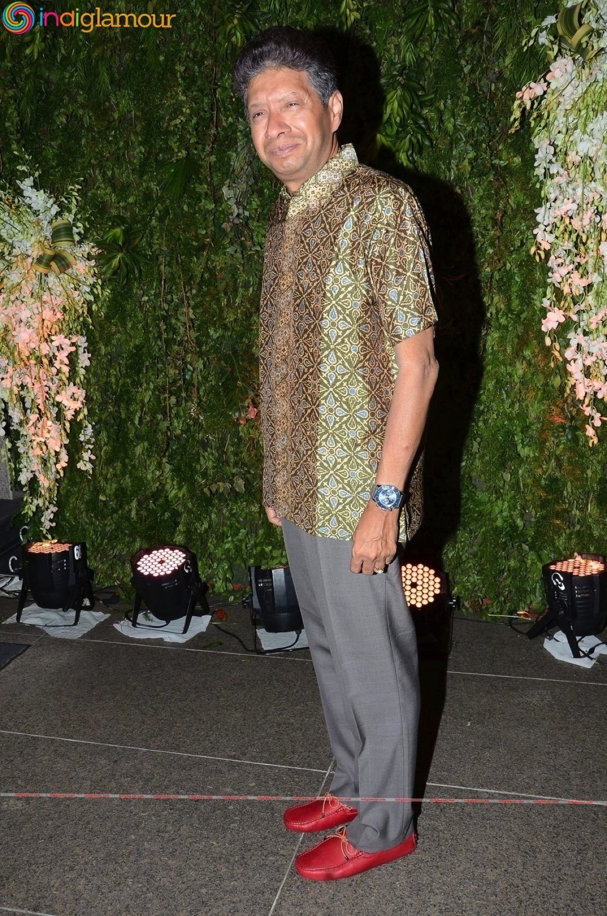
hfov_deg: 36.7
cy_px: 458
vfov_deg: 53.2
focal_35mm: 36
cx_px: 304
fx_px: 914
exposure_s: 1/125
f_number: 8
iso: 500
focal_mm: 24
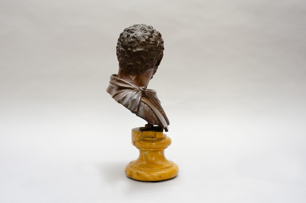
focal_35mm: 46
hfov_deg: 42.4
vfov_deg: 28.8
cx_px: 153
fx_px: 394
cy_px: 102
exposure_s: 1/125
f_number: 8
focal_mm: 31
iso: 200
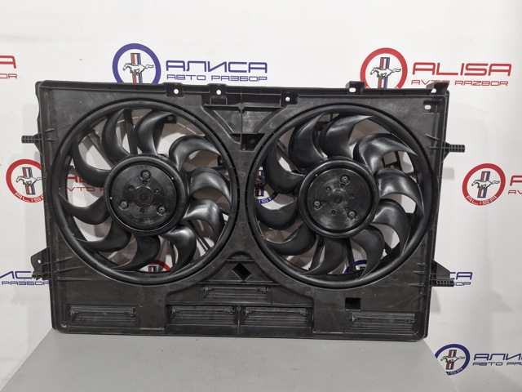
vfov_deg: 58.9
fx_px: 347
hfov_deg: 73.9
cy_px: 196
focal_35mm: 23
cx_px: 261
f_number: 1.8
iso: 50
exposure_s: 1/100
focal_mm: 5.54
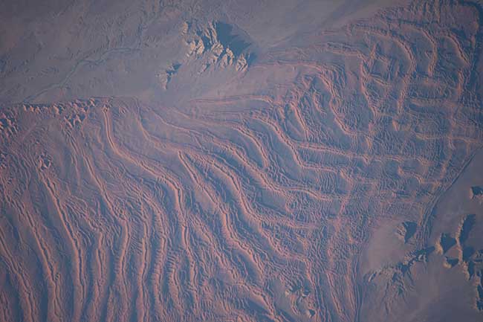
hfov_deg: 4.1
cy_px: 161
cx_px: 242
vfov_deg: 2.7
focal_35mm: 500
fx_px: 6706
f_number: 8
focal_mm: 500
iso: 200
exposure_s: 1/1250
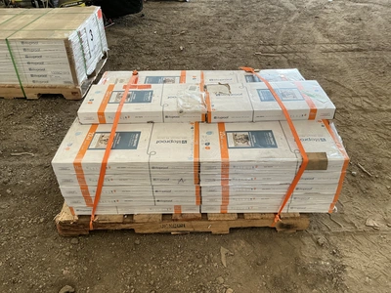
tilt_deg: -36.7
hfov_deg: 63.4
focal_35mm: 28
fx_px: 316
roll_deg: +1.0
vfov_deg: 49.7
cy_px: 146
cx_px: 196
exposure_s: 1/122
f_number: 1.8
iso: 25
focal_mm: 3
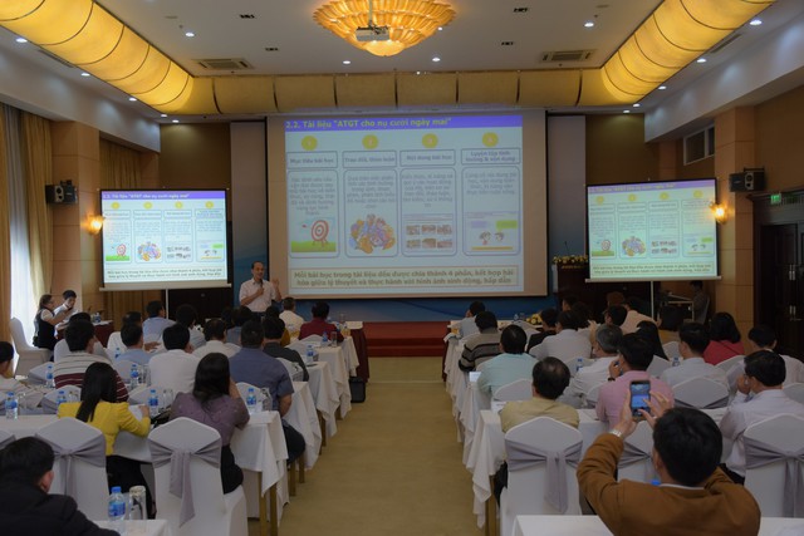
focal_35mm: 39
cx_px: 402
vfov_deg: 34.2
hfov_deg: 49.5
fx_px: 871
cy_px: 268
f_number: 5.6
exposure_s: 1/60
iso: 500
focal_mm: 26
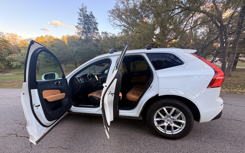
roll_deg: -0.7
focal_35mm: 15
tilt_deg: -13.9
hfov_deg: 101.5
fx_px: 100
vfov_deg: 74.6
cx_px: 121
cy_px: 83
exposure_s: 1/99
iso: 125
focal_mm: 2.22
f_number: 2.2
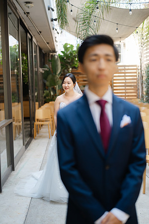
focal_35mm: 50
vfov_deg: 39.6
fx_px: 310
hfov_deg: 27.0
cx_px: 74
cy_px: 112
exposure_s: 1/200
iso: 125
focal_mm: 50
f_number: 1.8
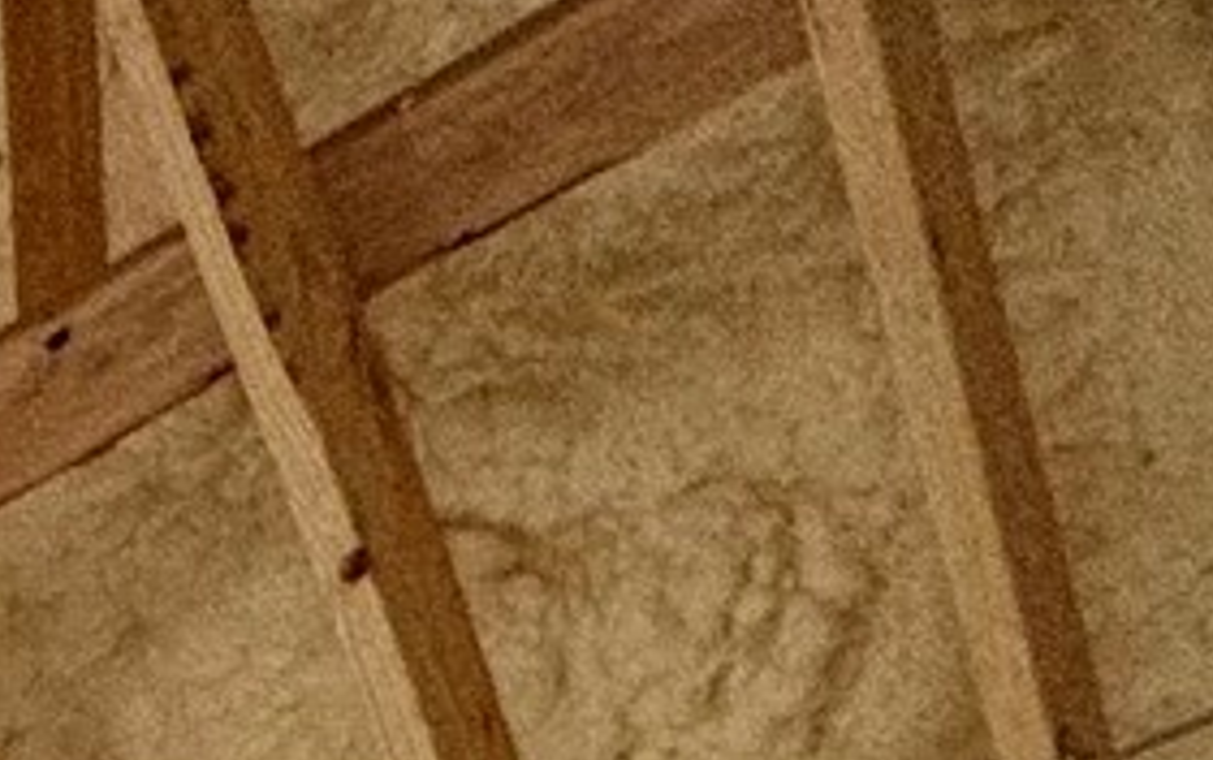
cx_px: -2016
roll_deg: +0.2
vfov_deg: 7.4
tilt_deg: -1.9
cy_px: 3234
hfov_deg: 12.7
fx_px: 3572
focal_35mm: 108
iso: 125
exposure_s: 1/99
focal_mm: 2.22
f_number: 2.2
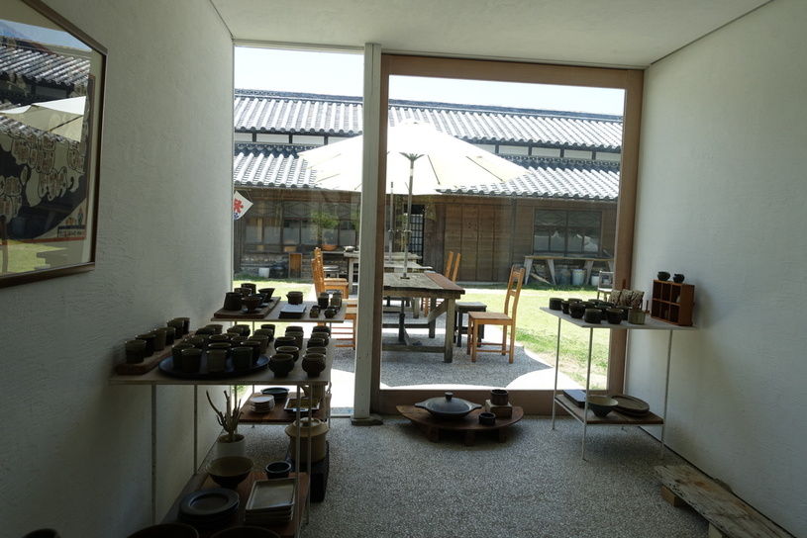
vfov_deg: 53.2
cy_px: 269
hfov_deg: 73.7
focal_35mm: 24
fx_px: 538
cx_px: 404
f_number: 4
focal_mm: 8.8
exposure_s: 1/250
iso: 125
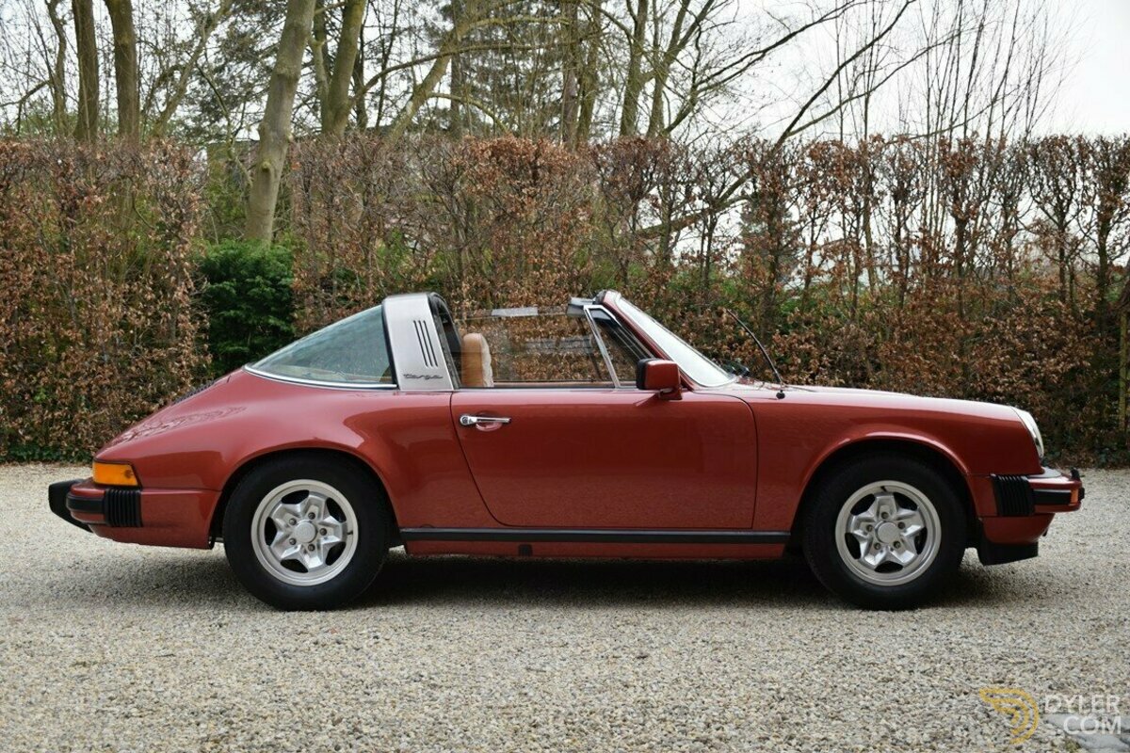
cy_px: 376
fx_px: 1224
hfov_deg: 49.6
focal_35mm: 39
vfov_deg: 34.2
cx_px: 565
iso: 200
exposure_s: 1/200
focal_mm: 26
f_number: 3.8
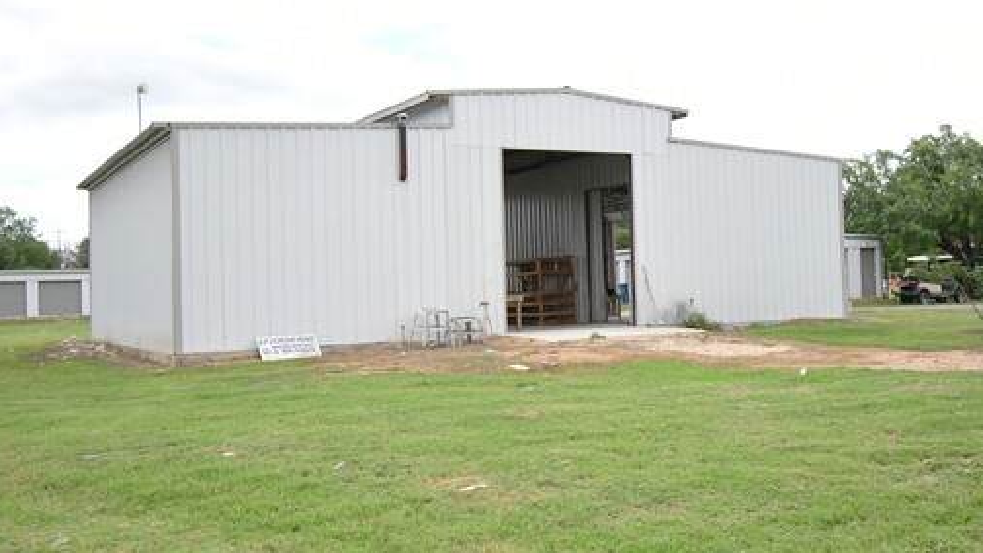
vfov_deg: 29.7
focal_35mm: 40
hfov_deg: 50.4
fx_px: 1043
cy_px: 253
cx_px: 545
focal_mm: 20
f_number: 5.6
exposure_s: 1/8000
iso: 4000
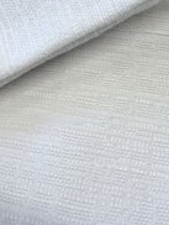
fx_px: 370
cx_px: 117
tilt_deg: -60.6
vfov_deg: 33.1
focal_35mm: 57
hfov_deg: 25.5
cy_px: 57
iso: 80
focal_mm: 2.22
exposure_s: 1/100
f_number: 2.2
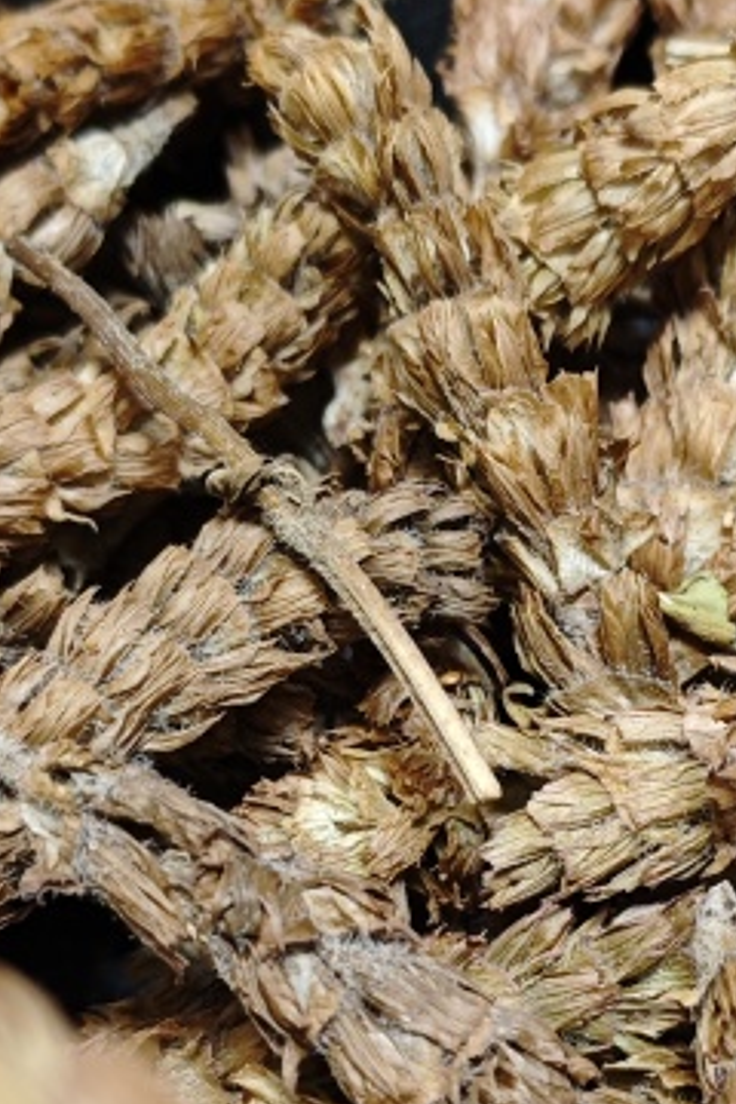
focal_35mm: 74
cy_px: 692
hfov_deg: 18.3
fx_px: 2269
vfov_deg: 27.3
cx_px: 524
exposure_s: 1/50
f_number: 1.6
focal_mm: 5.84
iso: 400
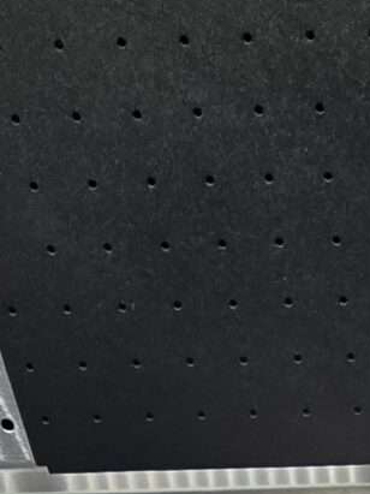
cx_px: 529
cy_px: 895
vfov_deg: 18.6
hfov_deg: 16.8
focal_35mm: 81
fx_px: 1155
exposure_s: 1/60
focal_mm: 2.2
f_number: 2.2
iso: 50
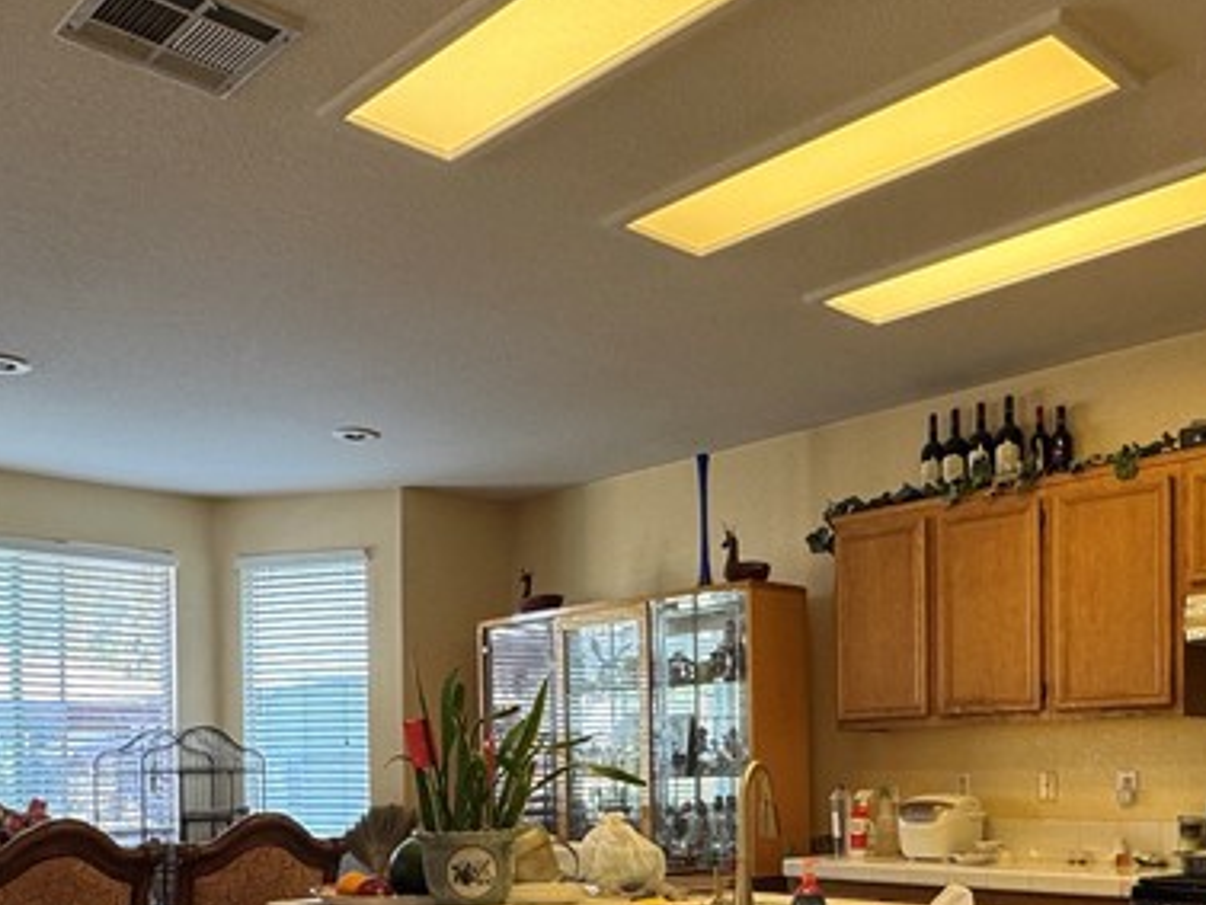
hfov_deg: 48.9
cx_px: 640
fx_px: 1324
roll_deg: +1.3
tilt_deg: -0.3
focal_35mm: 38
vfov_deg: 35.7
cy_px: 796
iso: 160
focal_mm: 2.22
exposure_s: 1/60
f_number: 2.2
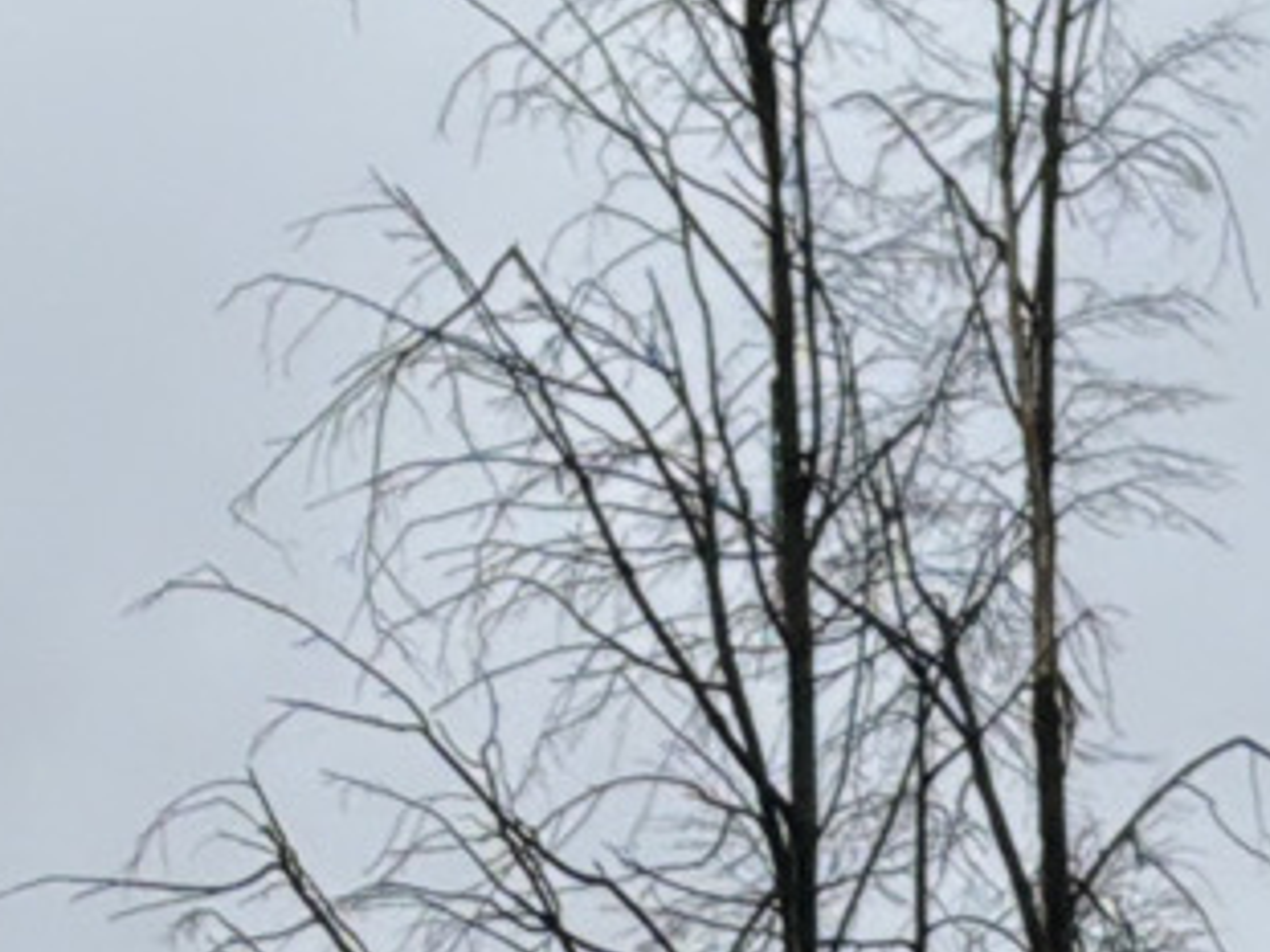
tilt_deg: +11.3
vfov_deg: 4.8
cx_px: 265
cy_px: 891
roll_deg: -0.2
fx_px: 11332
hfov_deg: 6.4
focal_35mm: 309
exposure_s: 1/1203
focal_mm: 6.76
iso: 64
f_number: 1.78
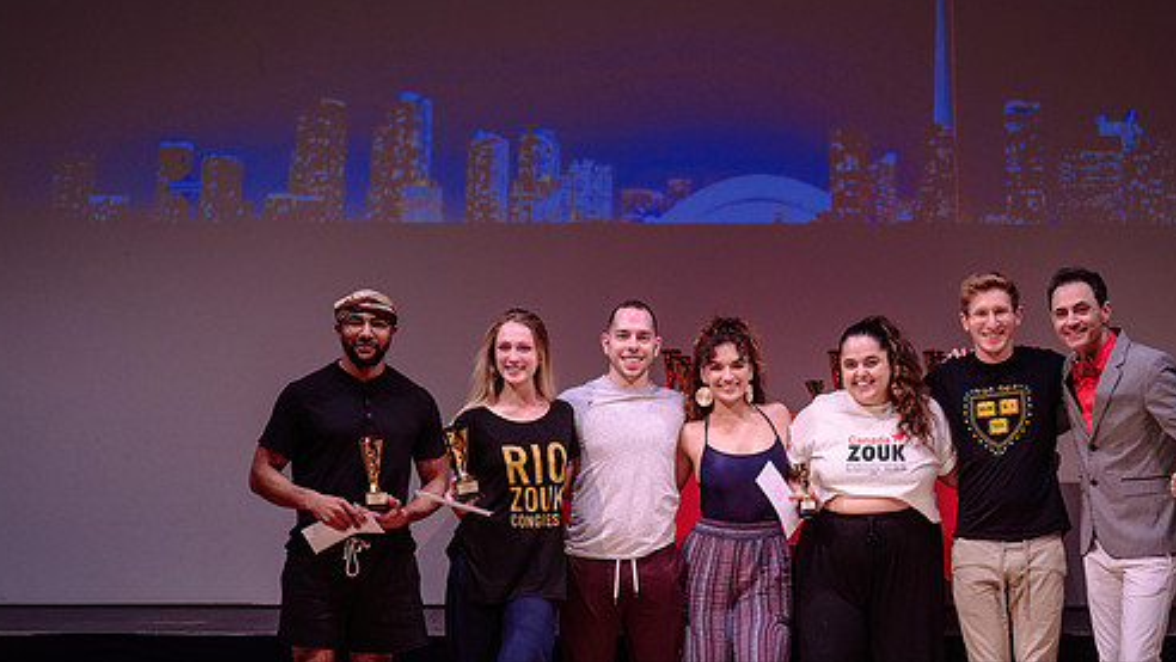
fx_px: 3275
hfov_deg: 20.3
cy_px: 350
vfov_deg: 11.5
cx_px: 662
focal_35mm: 105
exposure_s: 1/400
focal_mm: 70
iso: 1000
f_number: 3.2
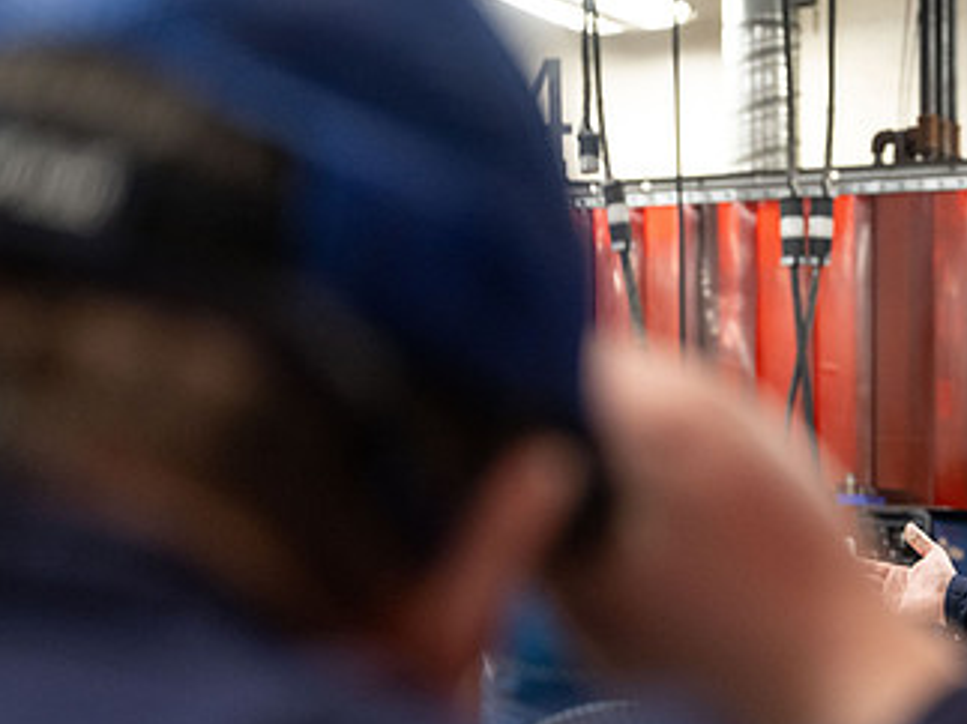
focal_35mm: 102
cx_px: 814
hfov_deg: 19.0
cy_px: 525
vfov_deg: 14.4
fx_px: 2848
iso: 1600
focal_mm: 59
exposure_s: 1/320
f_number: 3.2
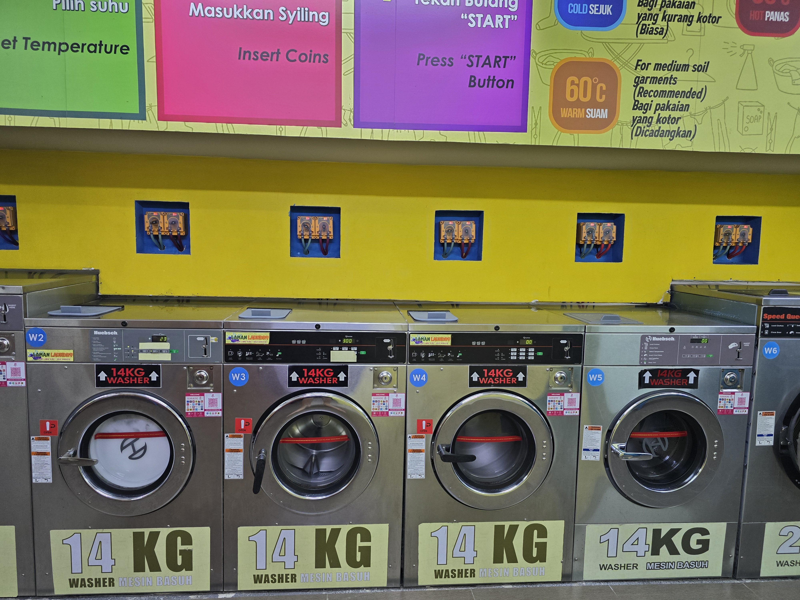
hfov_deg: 73.9
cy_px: 300
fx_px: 532
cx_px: 400
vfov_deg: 58.9
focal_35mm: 23
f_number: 1.7
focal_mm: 6.3
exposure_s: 1/100
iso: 160
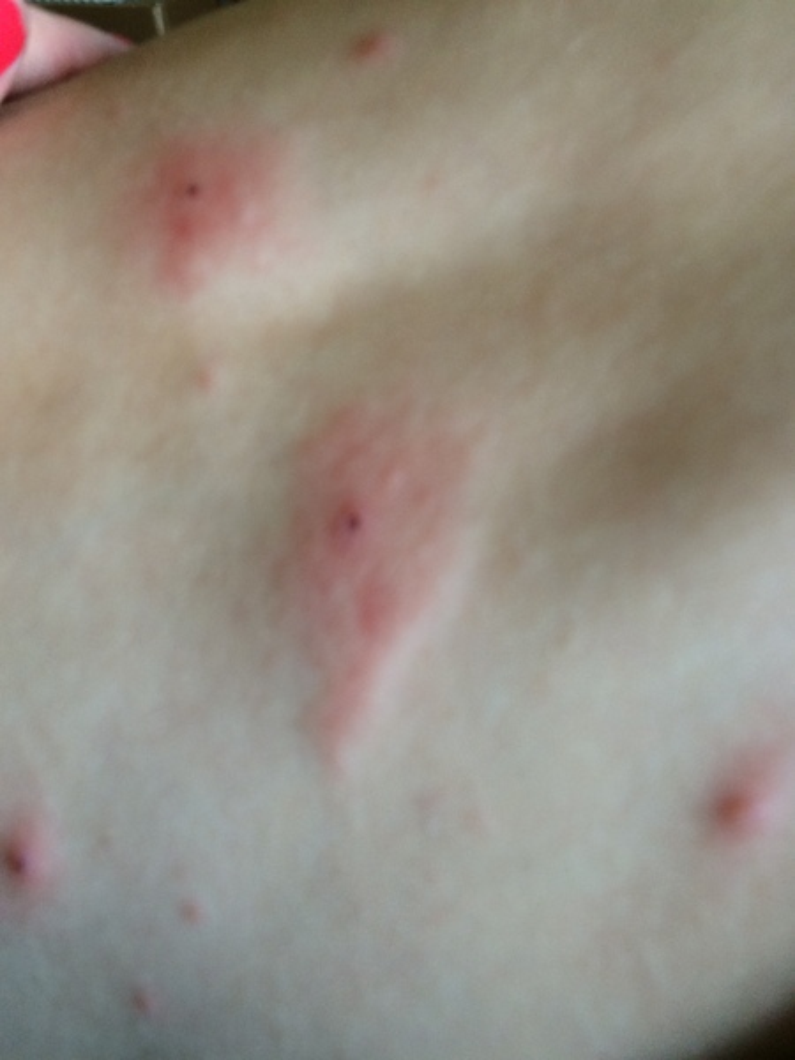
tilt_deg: -42.3
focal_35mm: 29
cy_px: 530
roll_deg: +0.5
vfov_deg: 61.7
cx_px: 398
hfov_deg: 48.2
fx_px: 888
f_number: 2.2
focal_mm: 4.15
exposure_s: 1/33
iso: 125
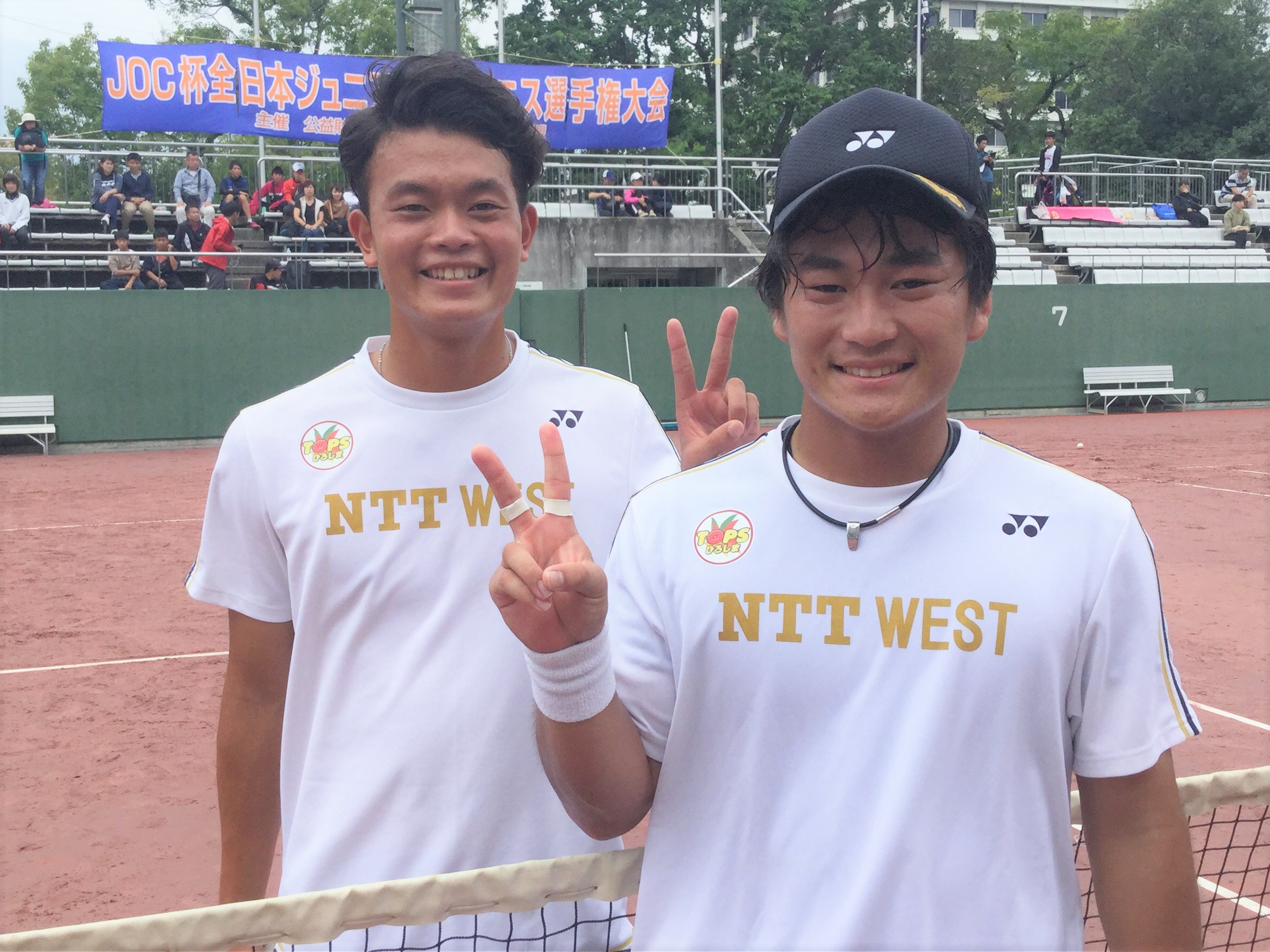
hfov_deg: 58.4
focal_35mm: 31
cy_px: 476
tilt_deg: -7.0
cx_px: 635
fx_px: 1137
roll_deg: +0.0
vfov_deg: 45.4
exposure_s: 1/926
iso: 25
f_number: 2.4
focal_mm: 3.3
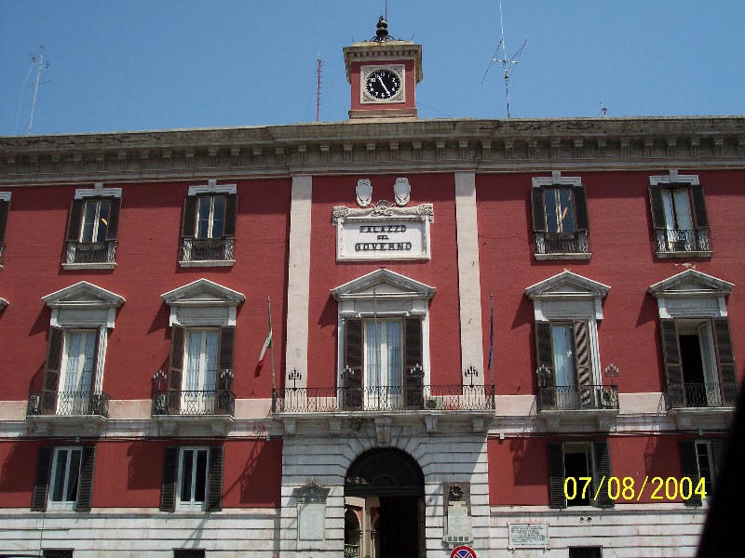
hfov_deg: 49.0
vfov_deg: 37.7
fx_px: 818
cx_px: 372
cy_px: 279
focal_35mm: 38
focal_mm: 8
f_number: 4.8
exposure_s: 1/1000
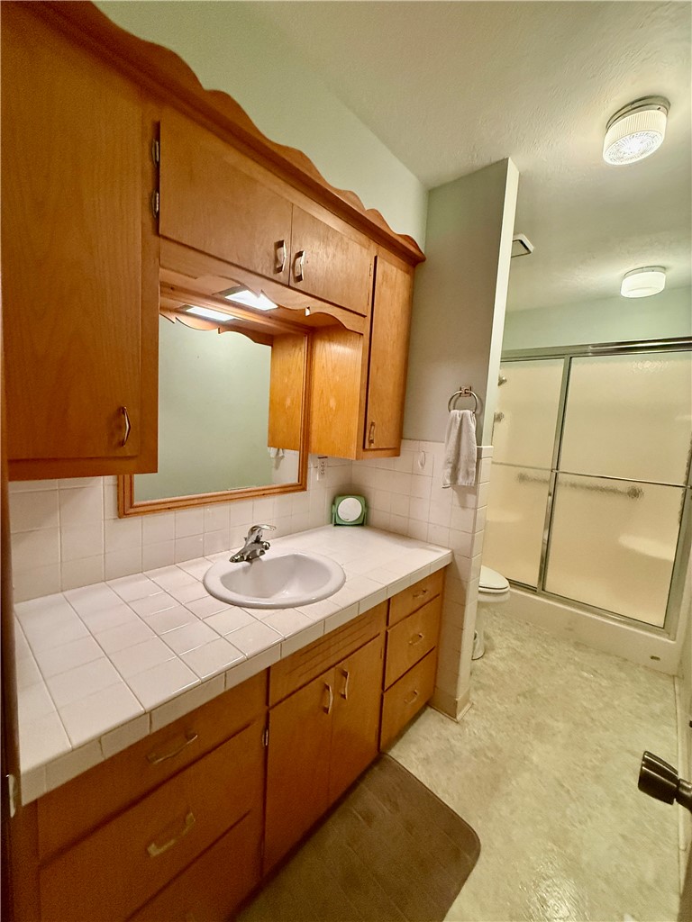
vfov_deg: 102.1
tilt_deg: -4.8
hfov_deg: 85.7
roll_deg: -3.6
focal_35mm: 14
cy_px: 461
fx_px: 373
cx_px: 346
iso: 640
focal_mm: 2.22
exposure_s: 1/120
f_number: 2.2
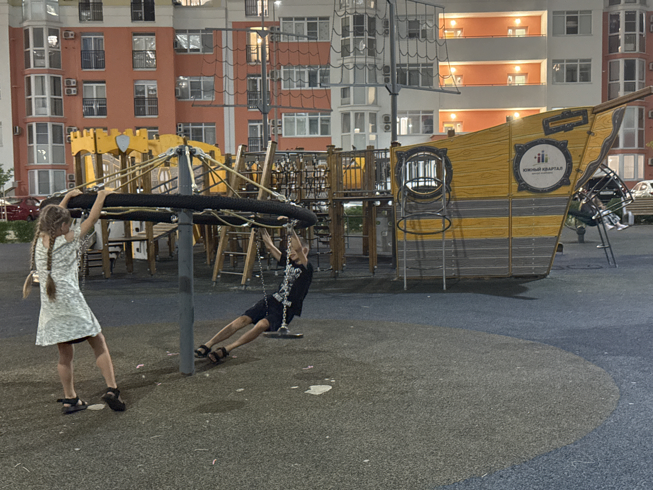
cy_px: 245
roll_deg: +0.9
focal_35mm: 48
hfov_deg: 39.7
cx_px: 326
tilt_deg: -2.3
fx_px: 905
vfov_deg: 30.3
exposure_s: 1/20
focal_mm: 6.76
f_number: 1.78
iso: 640
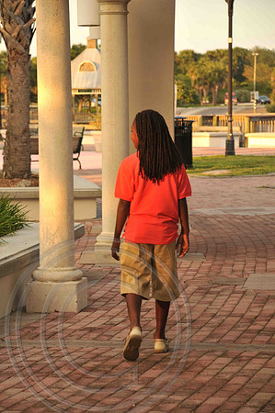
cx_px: 138
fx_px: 1550
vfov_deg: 15.2
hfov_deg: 10.1
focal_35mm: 135
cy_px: 206
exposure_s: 1/125
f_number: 5.6
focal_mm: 90
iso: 200
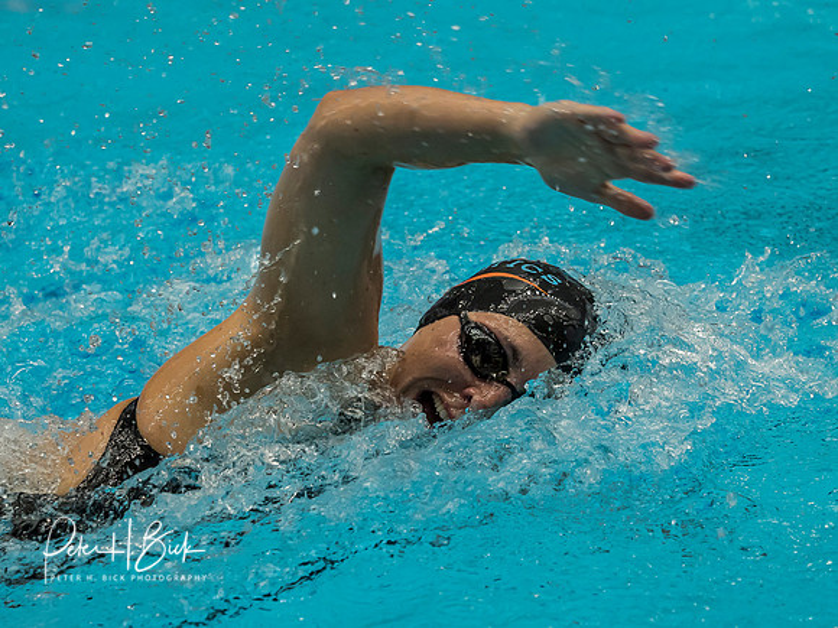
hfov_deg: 8.2
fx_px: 5827
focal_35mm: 241
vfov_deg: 6.2
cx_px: 441
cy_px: 345
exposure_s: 1/1000
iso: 1600
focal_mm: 85
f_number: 2.8
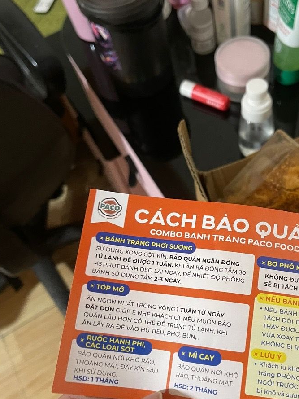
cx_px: 202
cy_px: 236
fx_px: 415
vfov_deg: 51.1
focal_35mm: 36
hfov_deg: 39.1
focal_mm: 5.1
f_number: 1.6
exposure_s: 1/35
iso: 640
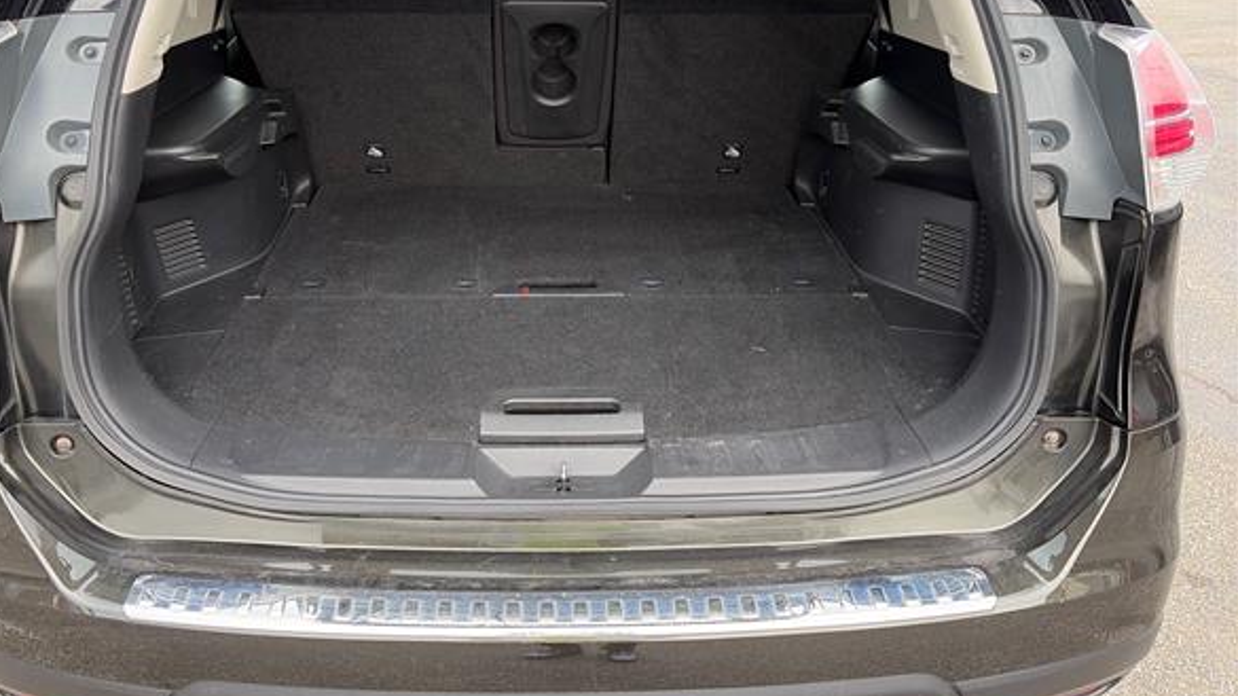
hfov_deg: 62.5
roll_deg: +0.7
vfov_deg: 37.3
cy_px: 220
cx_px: 563
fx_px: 1018
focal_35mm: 31
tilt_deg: -20.0
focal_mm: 5.96
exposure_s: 1/216
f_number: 1.6
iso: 50
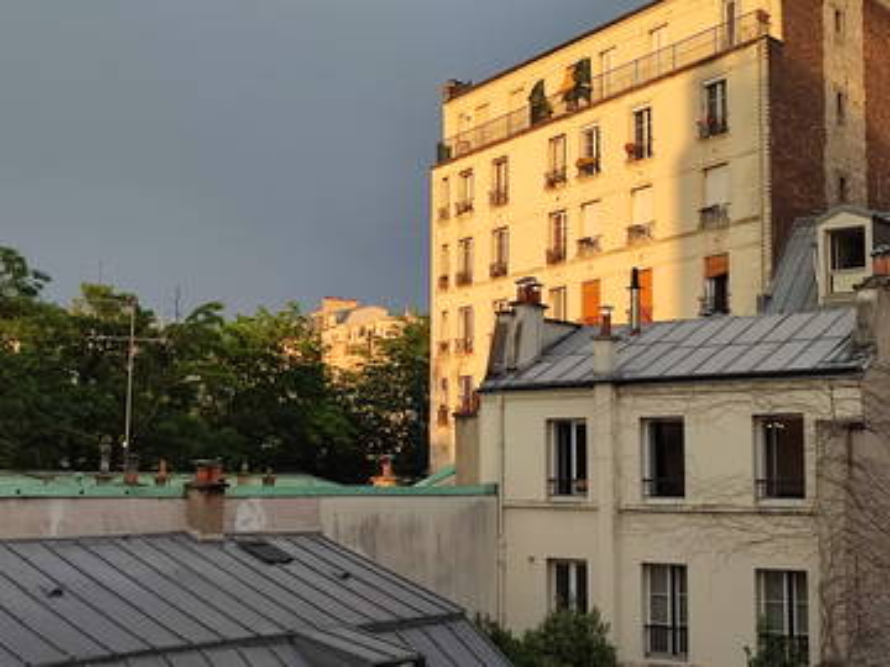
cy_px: 334
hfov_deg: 69.4
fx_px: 643
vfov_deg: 54.9
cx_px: 445
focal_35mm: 25
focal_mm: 6.04
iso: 50
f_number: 1.9
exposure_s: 1/208
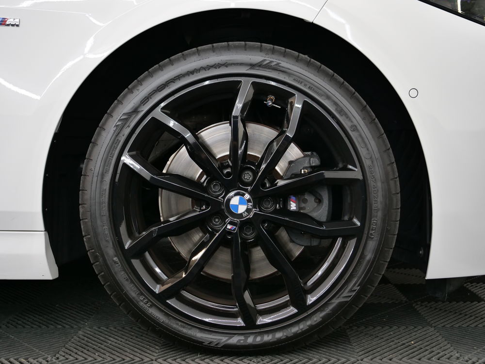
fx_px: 616
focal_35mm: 44
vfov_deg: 32.9
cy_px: 182
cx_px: 242
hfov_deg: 42.9
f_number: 3.3
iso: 640
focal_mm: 22
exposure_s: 1/60
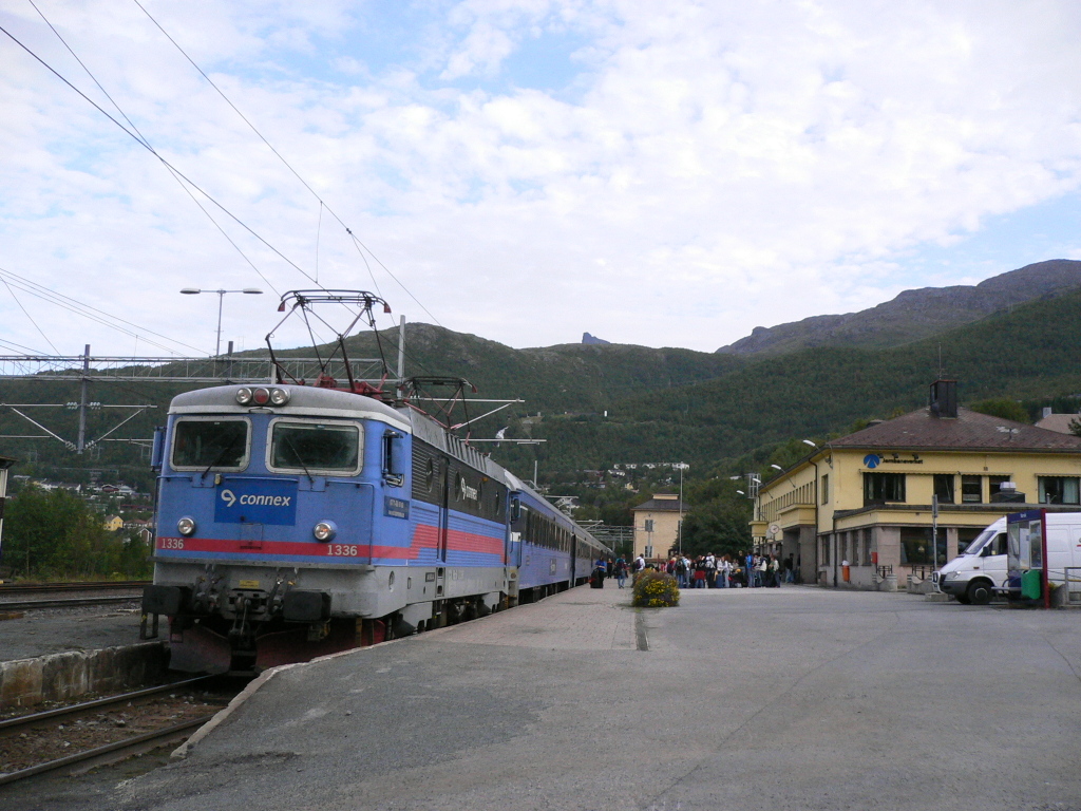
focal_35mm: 35
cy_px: 406
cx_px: 540
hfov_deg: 52.6
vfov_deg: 40.7
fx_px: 1093
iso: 200
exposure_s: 1/1000
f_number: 2.8
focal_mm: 5.8
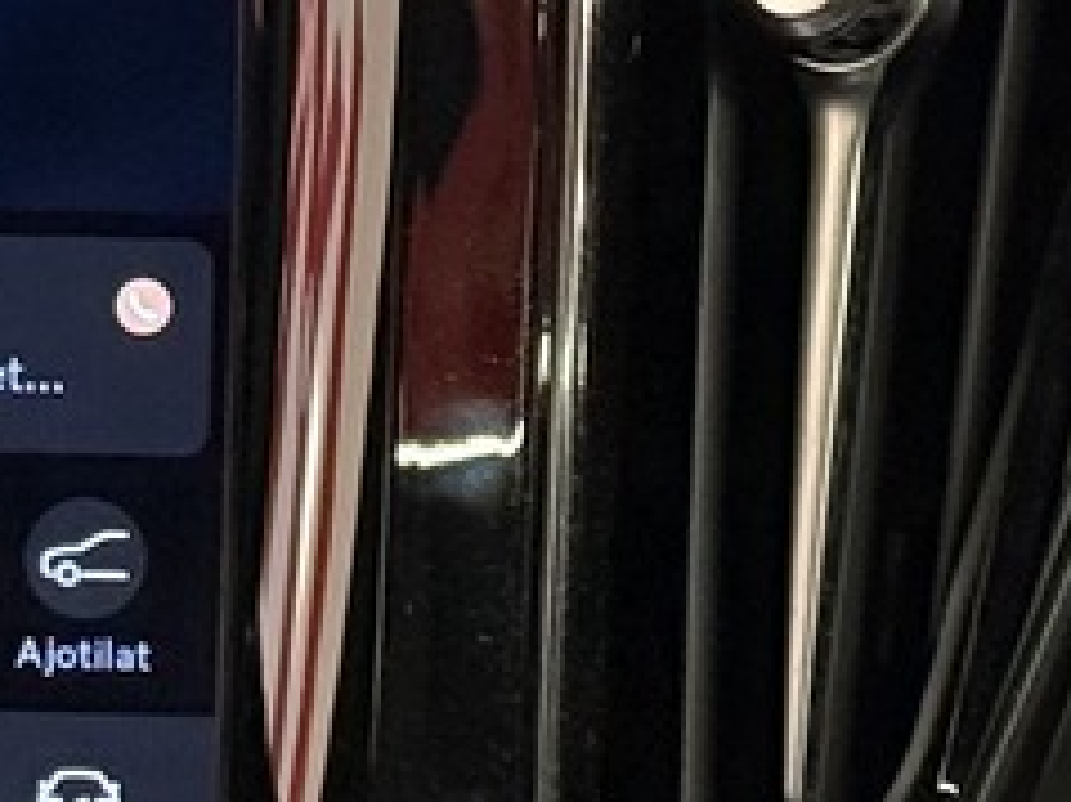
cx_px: -462
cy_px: 188
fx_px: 8937
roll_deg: +0.5
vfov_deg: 5.1
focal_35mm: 289
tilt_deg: -19.5
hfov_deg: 6.8
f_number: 1.78
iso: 500
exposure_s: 1/36
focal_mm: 6.76
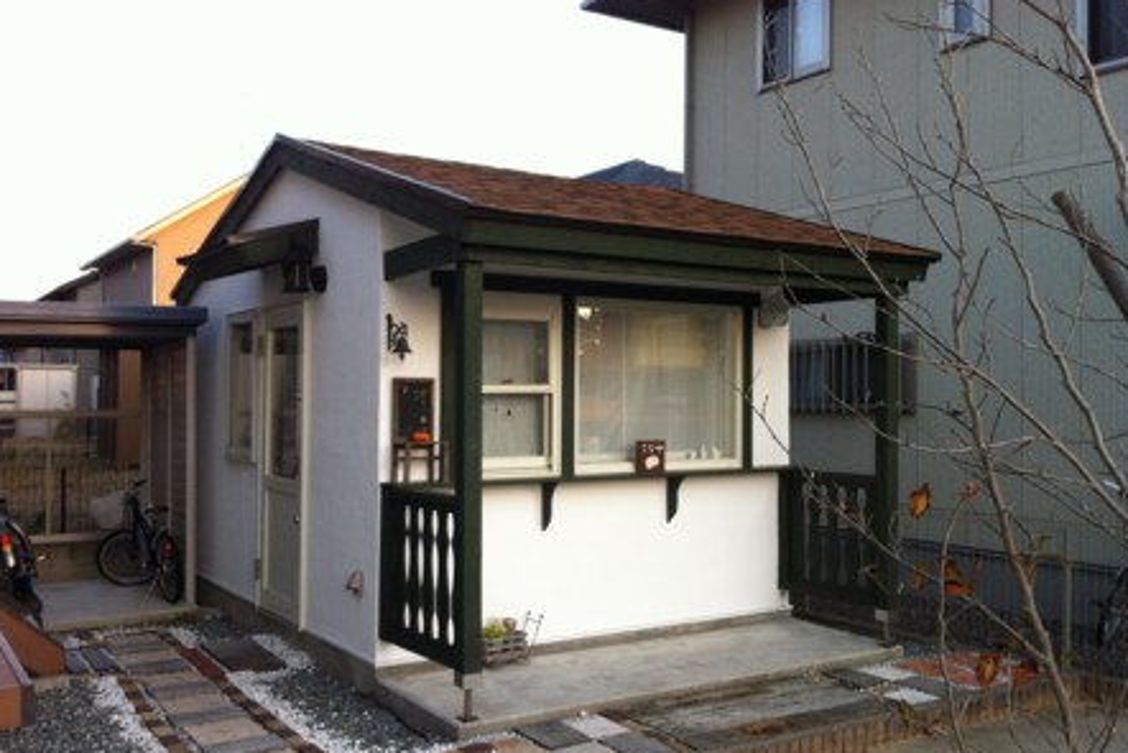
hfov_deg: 51.9
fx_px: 1160
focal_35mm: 37
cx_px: 569
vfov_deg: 36.0
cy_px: 378
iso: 100
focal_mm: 3.85
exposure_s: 1/120
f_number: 2.8
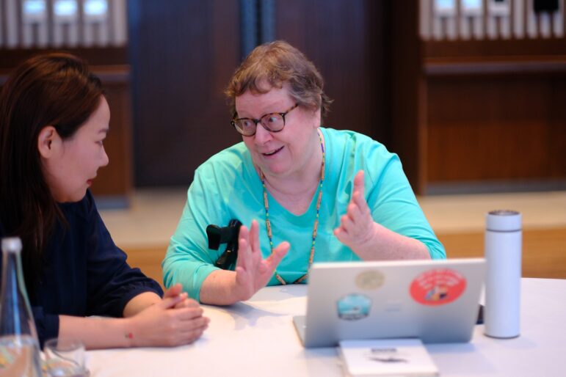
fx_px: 1321
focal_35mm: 84
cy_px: 188
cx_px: 283
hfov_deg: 24.2
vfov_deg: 16.3
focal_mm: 56
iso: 1000
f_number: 1.2
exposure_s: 1/320
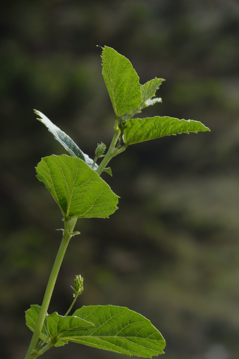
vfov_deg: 11.0
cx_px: 113
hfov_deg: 7.3
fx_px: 1868
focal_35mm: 188
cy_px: 208
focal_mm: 105
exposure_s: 1/125
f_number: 8
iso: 320
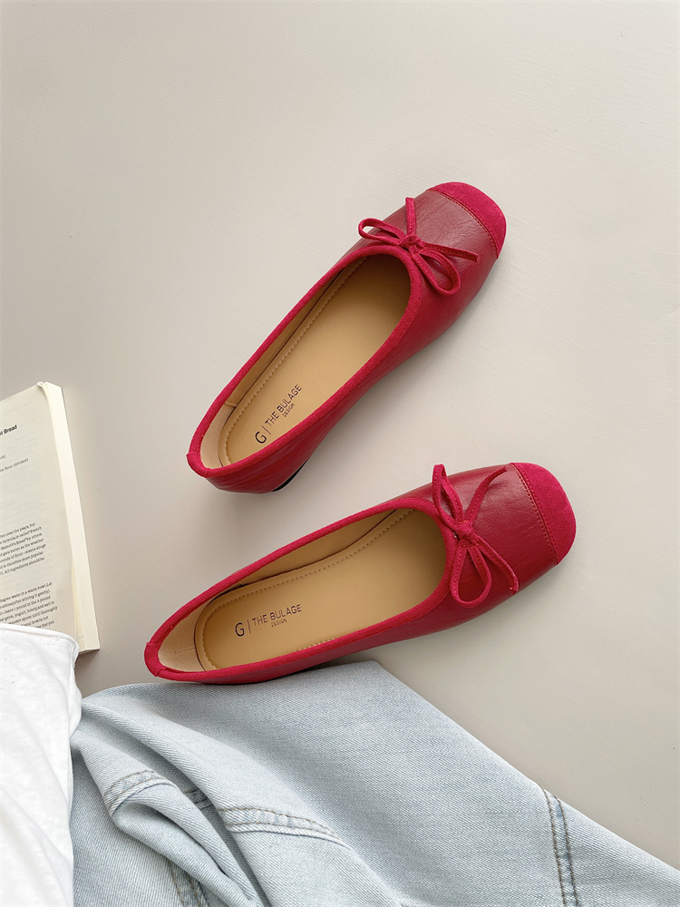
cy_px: 454
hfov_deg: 53.1
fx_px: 681
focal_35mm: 26
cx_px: 340
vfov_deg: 67.3
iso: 40
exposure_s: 1/121
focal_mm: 4.2
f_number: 1.6
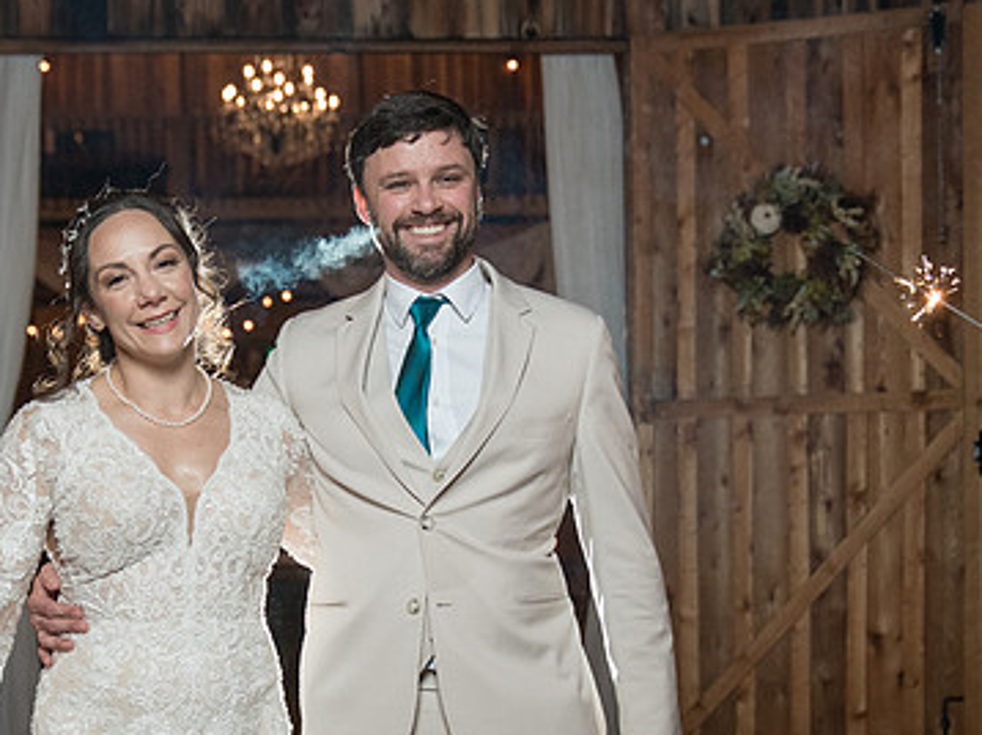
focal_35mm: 72
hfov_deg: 27.0
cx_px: 414
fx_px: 2041
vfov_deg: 20.2
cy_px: 568
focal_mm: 35
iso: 2000
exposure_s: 1/200
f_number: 2.8
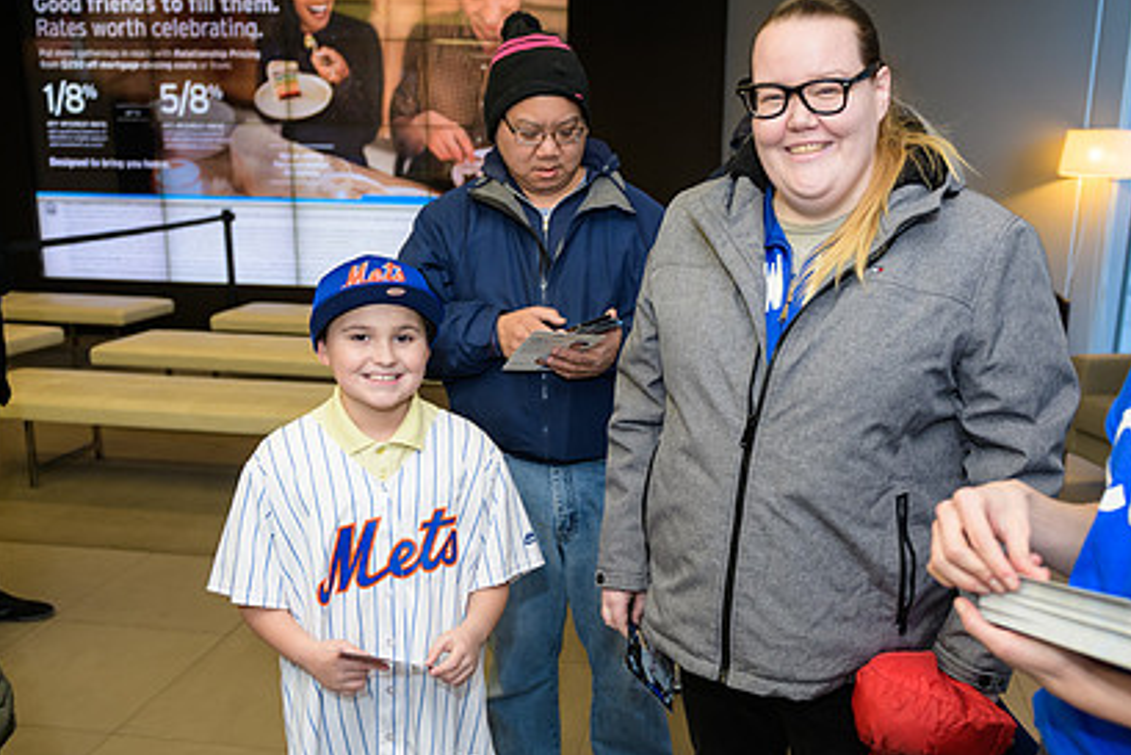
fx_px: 1068
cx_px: 642
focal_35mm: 34
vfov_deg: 38.8
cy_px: 436
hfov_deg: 55.6
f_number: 3.2
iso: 400
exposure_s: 1/125
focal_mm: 24
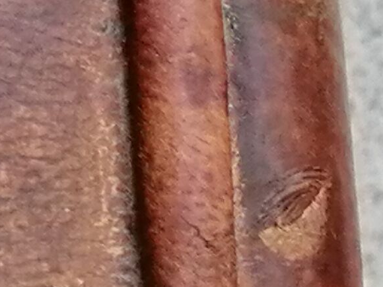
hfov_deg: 5.7
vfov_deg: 4.5
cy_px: 301
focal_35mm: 330
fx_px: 3651
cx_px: -683
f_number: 1.8
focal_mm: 3.62
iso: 50
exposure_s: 1/136
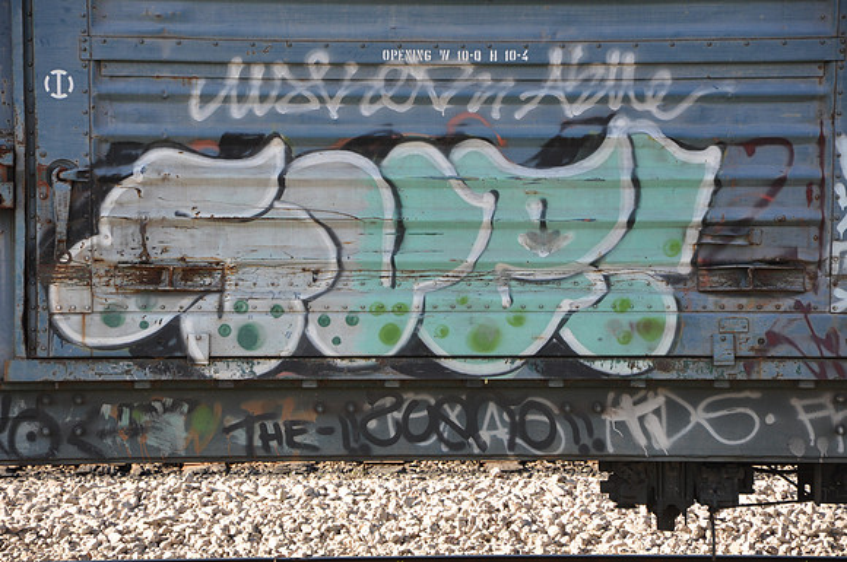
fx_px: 3700
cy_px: 281
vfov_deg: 8.7
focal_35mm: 158
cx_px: 424
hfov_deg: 13.1
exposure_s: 1/200
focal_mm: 105
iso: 200
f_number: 7.1
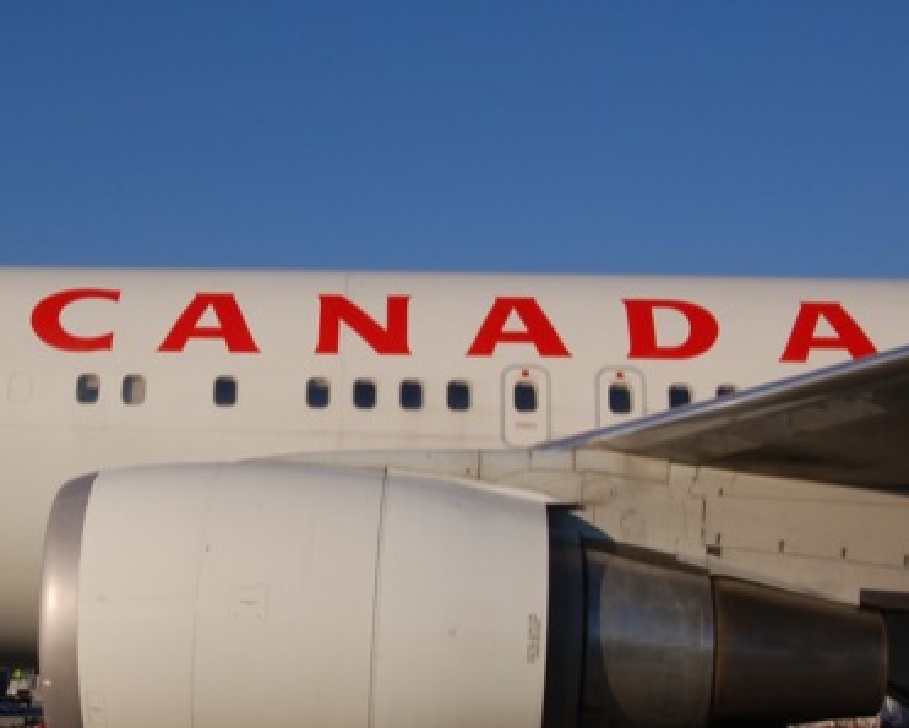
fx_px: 1695
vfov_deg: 24.2
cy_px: 374
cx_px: 225
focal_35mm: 63
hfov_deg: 29.5
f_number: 25
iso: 200
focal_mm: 26
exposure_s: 1/30
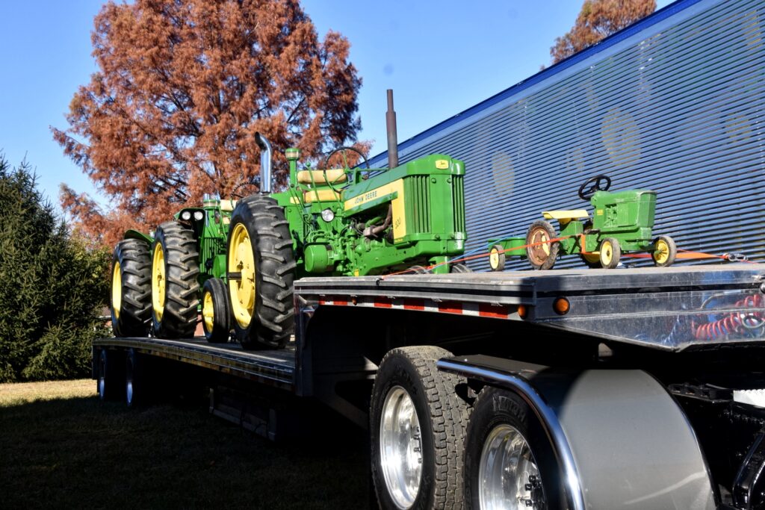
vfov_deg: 25.8
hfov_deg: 37.8
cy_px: 255
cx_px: 382
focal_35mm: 52
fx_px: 1116
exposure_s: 1/500
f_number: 8
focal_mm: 35
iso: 220
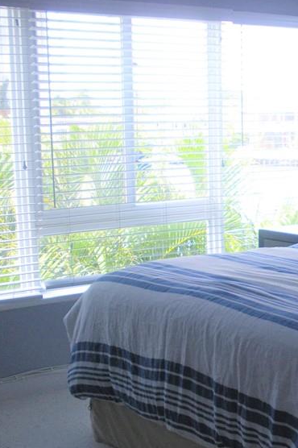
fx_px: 858
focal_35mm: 69
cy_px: 287
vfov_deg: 29.1
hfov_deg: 18.5
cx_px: 376
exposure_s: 1/54.6
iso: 81
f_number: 3.5
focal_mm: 6.3
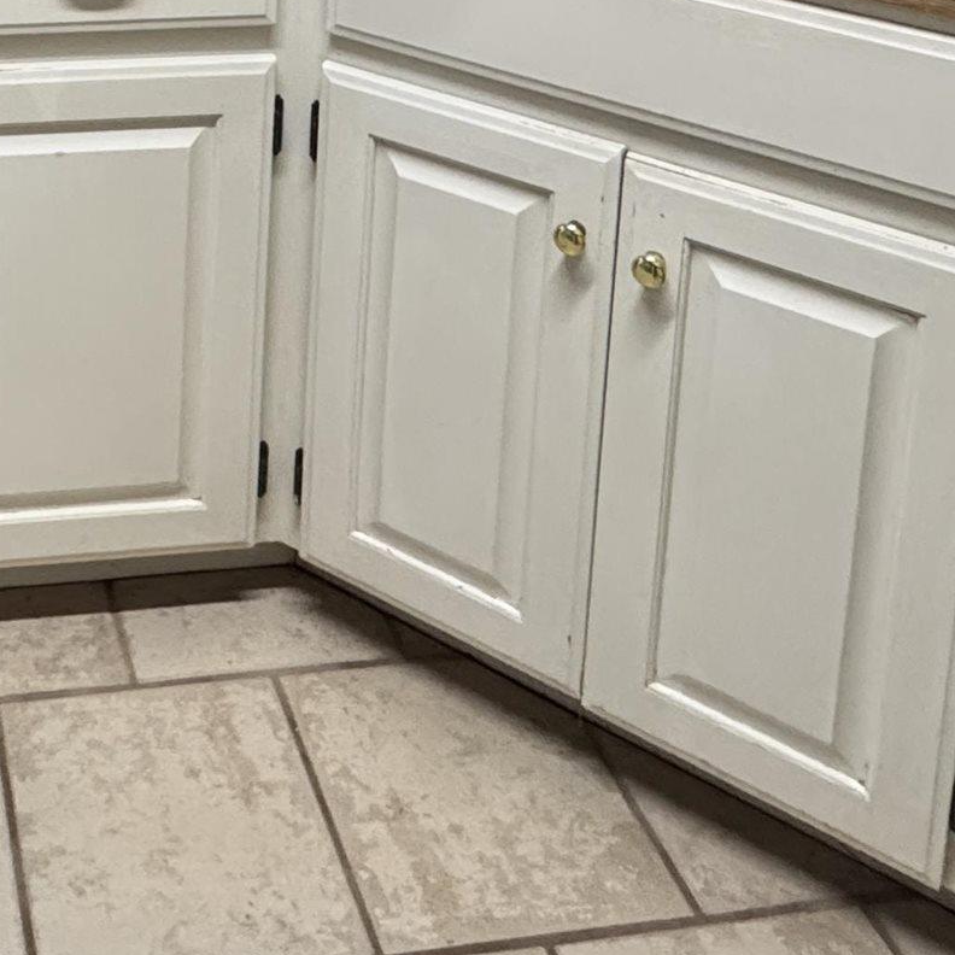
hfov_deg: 32.6
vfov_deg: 27.7
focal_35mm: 48
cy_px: -364
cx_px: 10
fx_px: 1498
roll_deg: -1.1
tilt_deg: -8.1
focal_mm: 2.22
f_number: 2.2
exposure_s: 1/120
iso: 320
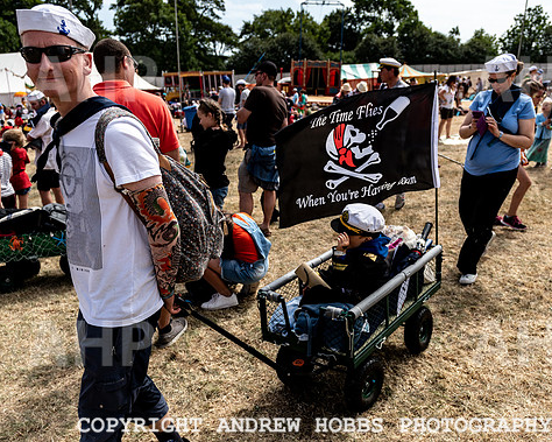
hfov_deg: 57.2
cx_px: 290
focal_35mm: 31
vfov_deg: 47.1
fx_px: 506
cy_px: 234
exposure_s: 1/4000
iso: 180
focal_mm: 24
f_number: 4
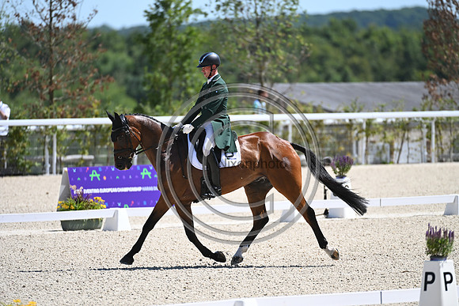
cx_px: 230
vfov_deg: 3.4
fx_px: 5101
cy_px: 153
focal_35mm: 400
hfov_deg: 5.2
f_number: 4.5
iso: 360
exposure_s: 1/1600
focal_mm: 400
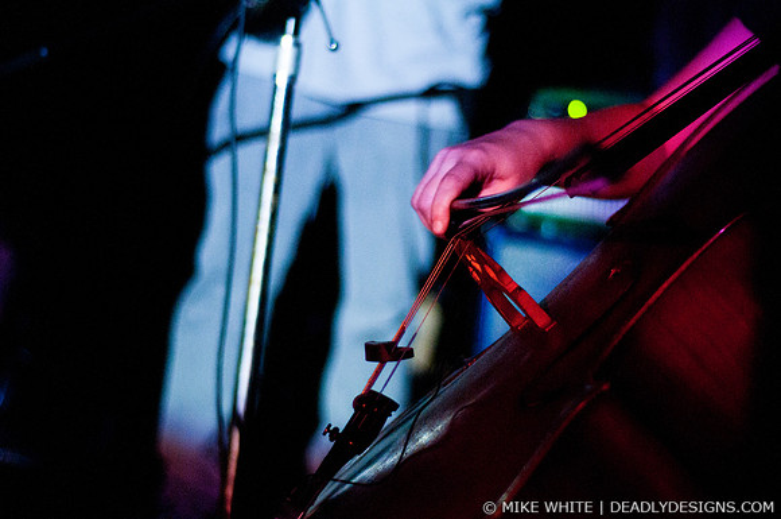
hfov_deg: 27.0
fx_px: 1625
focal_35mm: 75
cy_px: 260
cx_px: 390
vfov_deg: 18.1
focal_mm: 50
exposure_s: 1/50
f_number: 1.8
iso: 2000
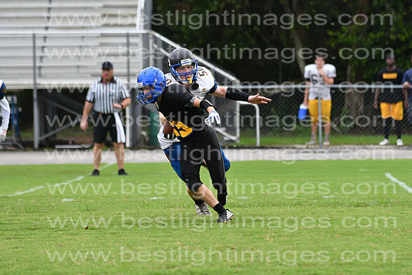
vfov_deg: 6.0
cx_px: 221
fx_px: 2609
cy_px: 138
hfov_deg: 9.0
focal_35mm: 228
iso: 800
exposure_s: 1/1600
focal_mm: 140
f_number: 3.5
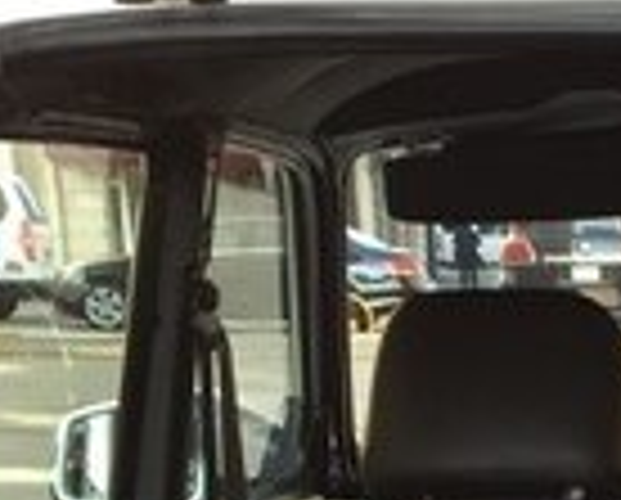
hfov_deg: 13.5
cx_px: 904
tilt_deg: -17.1
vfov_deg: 10.5
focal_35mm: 135
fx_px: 2486
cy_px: 1034
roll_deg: +0.8
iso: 40
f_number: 2.2
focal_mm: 4.15
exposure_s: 1/100
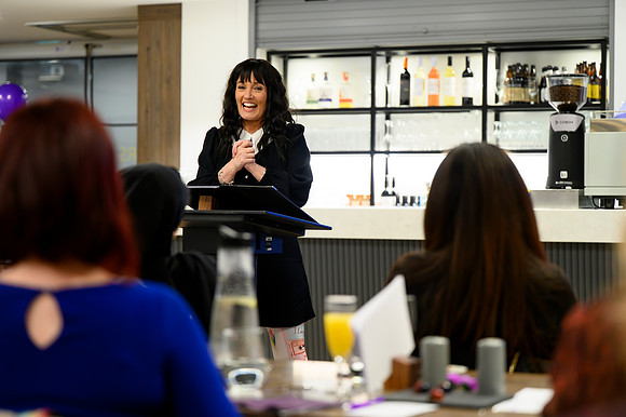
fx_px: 1512
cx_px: 313
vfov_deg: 15.7
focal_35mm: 87
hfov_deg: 23.4
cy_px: 208
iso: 2500
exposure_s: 1/200
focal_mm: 87
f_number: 2.8
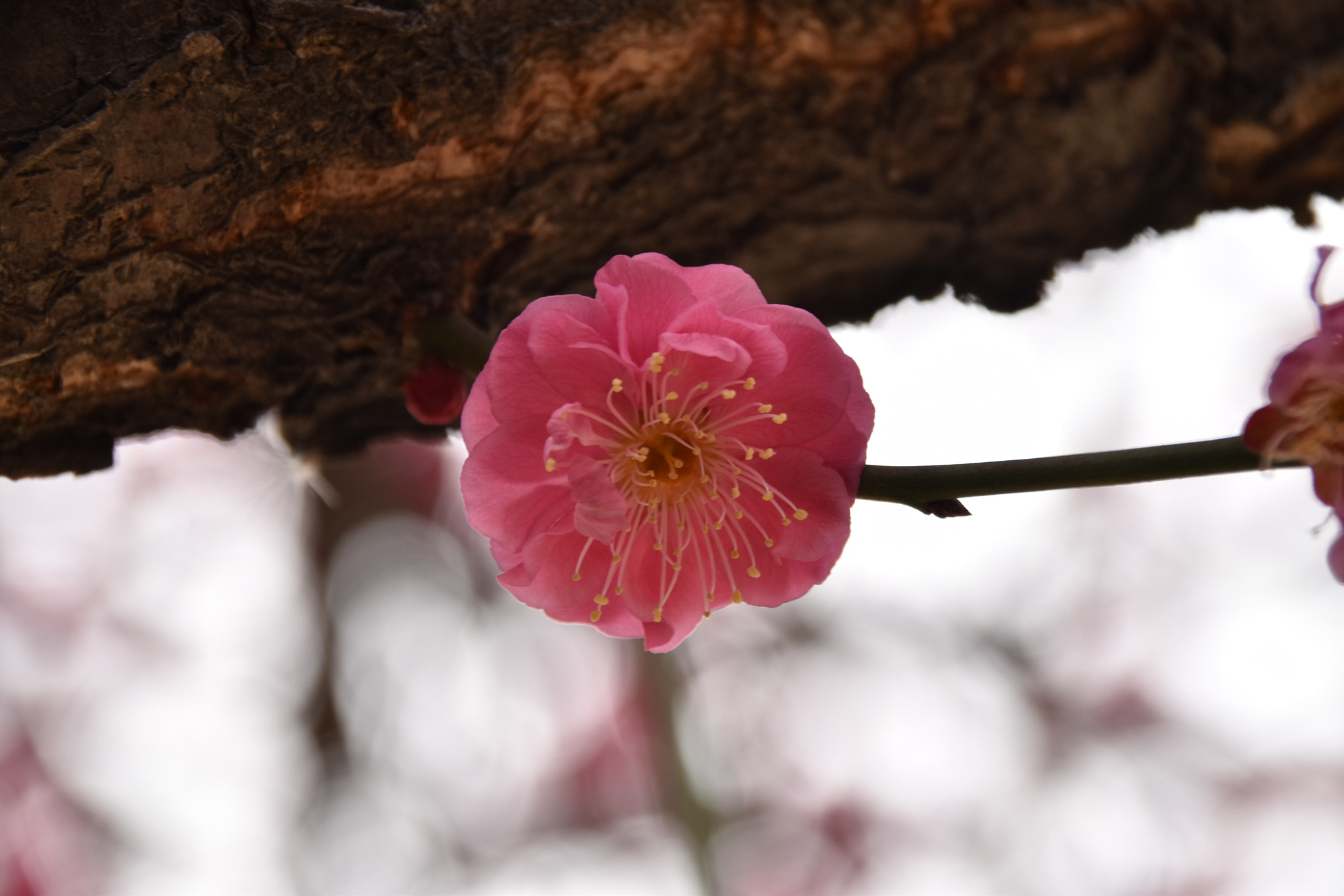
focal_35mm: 278
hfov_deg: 7.4
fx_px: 10358
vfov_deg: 5.0
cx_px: 672
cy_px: 448
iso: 200
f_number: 9
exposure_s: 1/100
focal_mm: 185
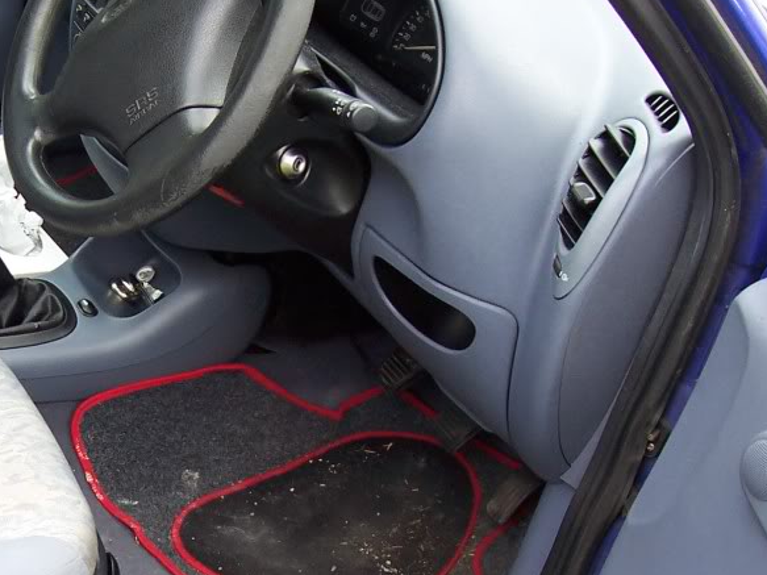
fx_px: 1440
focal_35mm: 65
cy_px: 453
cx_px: 139
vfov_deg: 22.3
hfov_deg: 29.1
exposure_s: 1/90
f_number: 2.8
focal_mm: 5.6
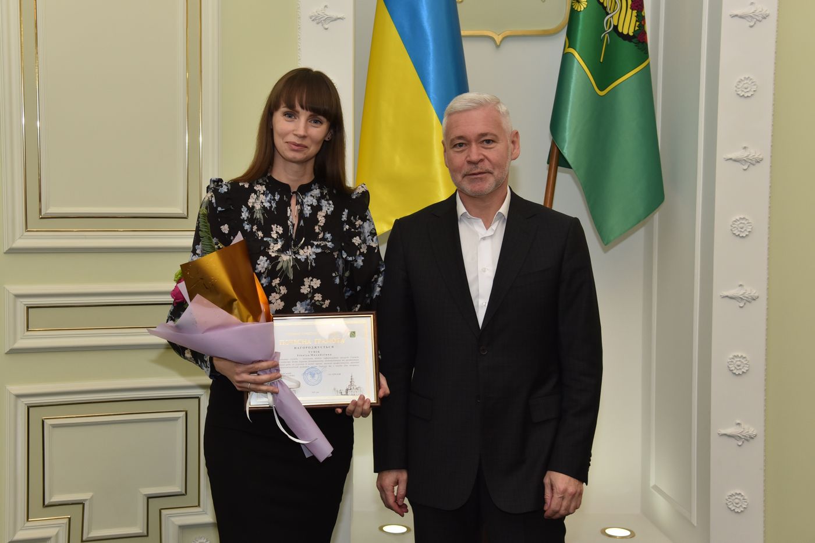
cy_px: 272
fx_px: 996
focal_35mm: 44
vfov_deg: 30.5
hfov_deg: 44.5
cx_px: 408
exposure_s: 1/200
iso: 800
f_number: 4.5
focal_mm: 44
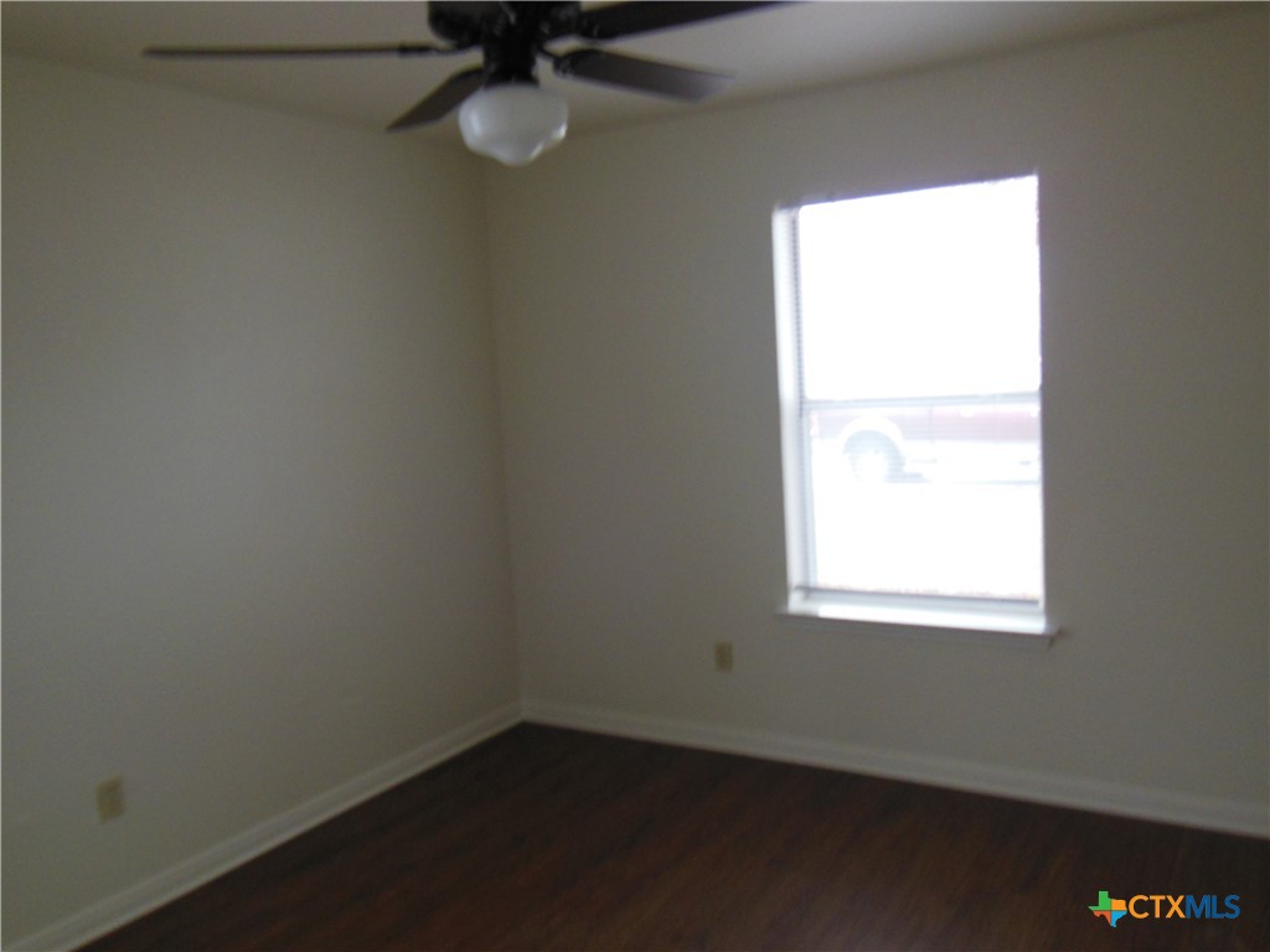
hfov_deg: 61.7
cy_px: 476
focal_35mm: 29
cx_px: 635
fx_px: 1064
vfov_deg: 48.2
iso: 400
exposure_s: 1/40
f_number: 3.7
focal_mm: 5.2
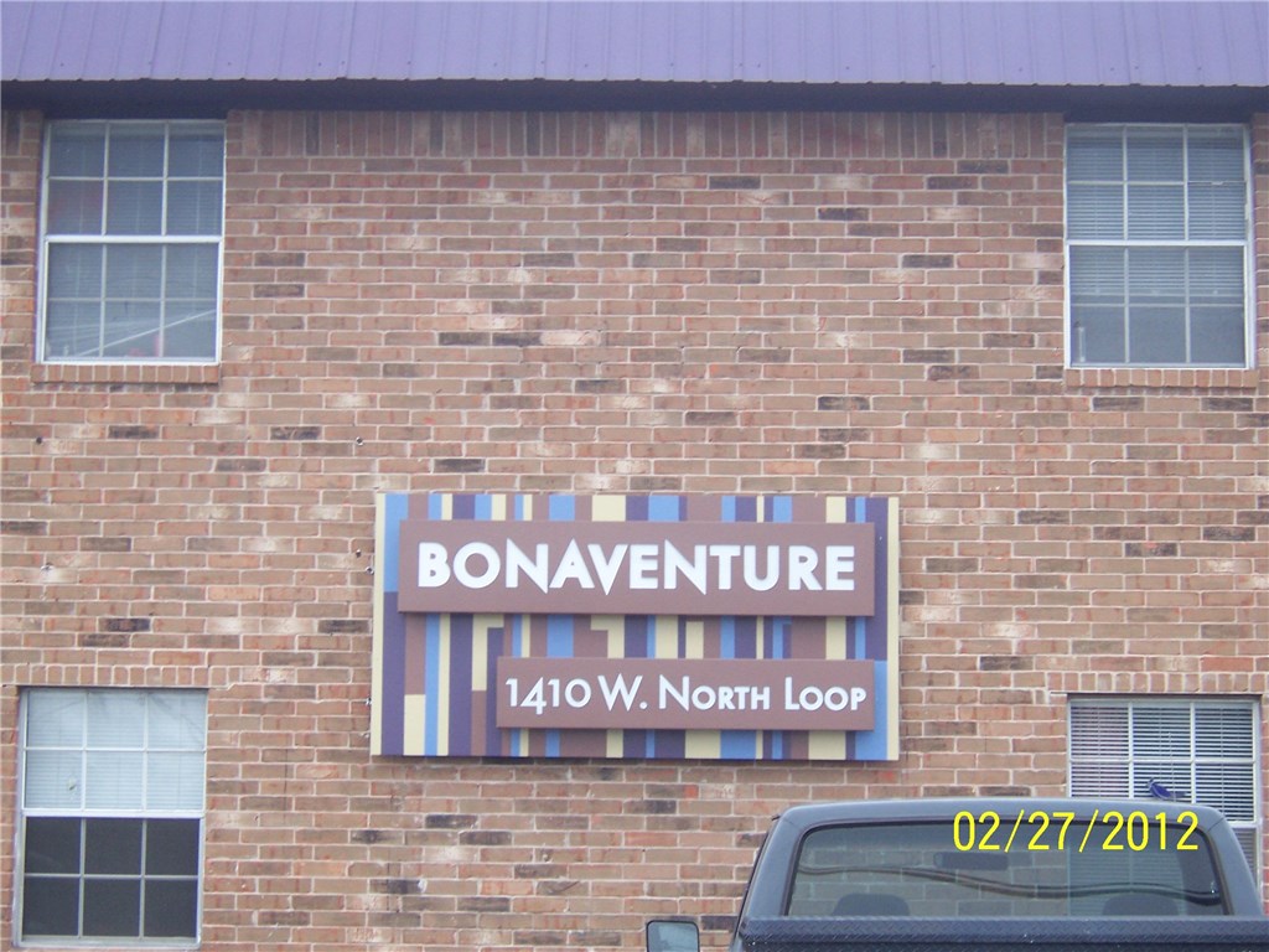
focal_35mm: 82
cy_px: 476
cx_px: 634
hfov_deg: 23.8
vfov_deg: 18.0
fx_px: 3006
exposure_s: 1/90
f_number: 4.8
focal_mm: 13.5
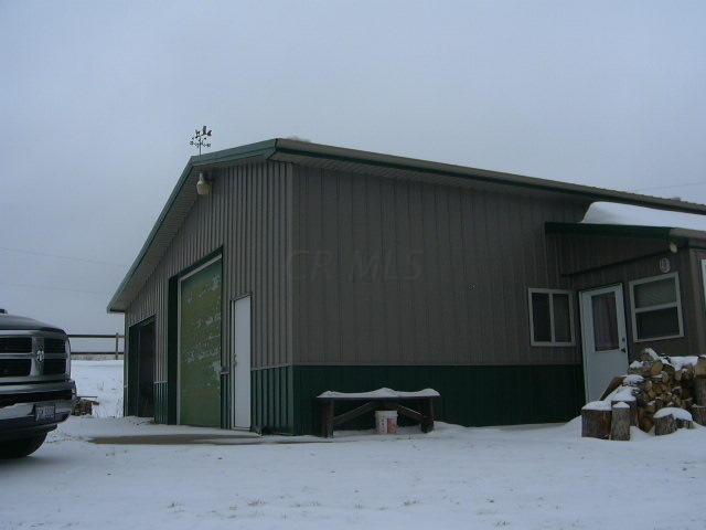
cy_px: 265
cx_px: 353
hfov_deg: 52.6
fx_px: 714
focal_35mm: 35
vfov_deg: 40.7
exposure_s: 1/139
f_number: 8
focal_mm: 5.4
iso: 100
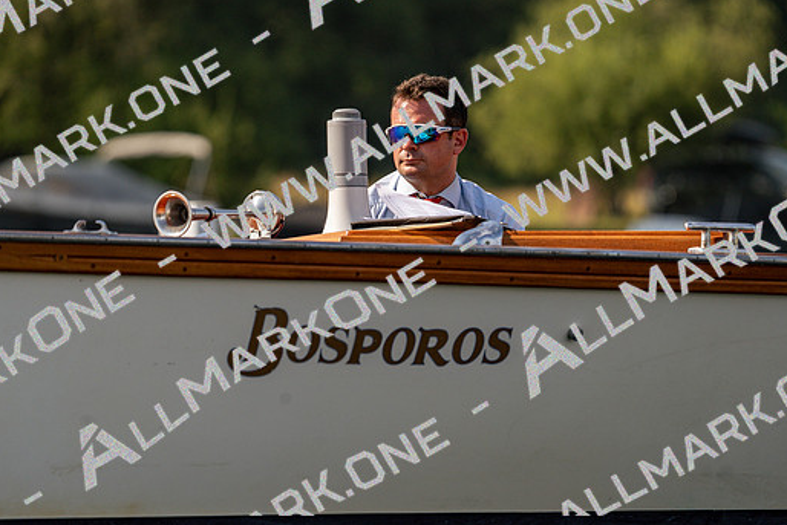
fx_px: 9271
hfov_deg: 4.9
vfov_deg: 3.2
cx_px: 390
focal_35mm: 424
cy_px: 253
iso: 250
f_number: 6.3
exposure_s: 1/1600
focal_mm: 376
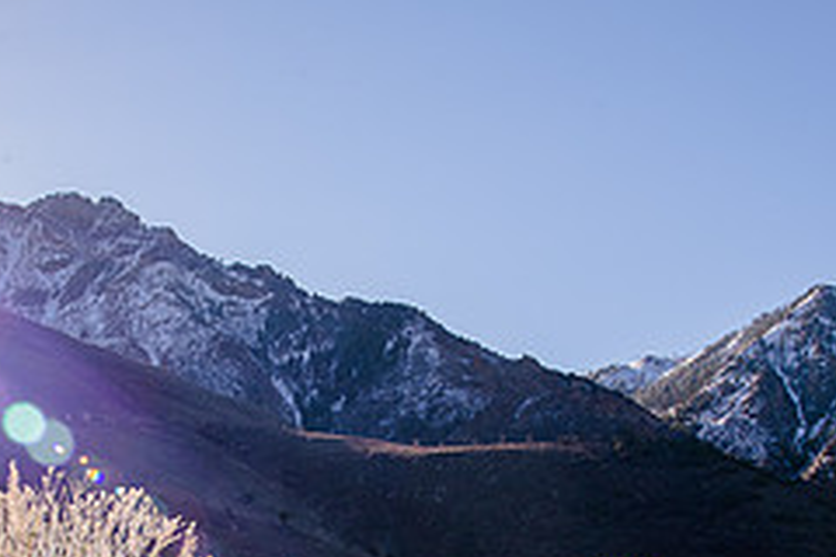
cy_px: 614
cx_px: 261
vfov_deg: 19.2
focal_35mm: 68
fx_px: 1579
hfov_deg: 29.4
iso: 250
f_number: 14
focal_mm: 28
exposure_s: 1/160
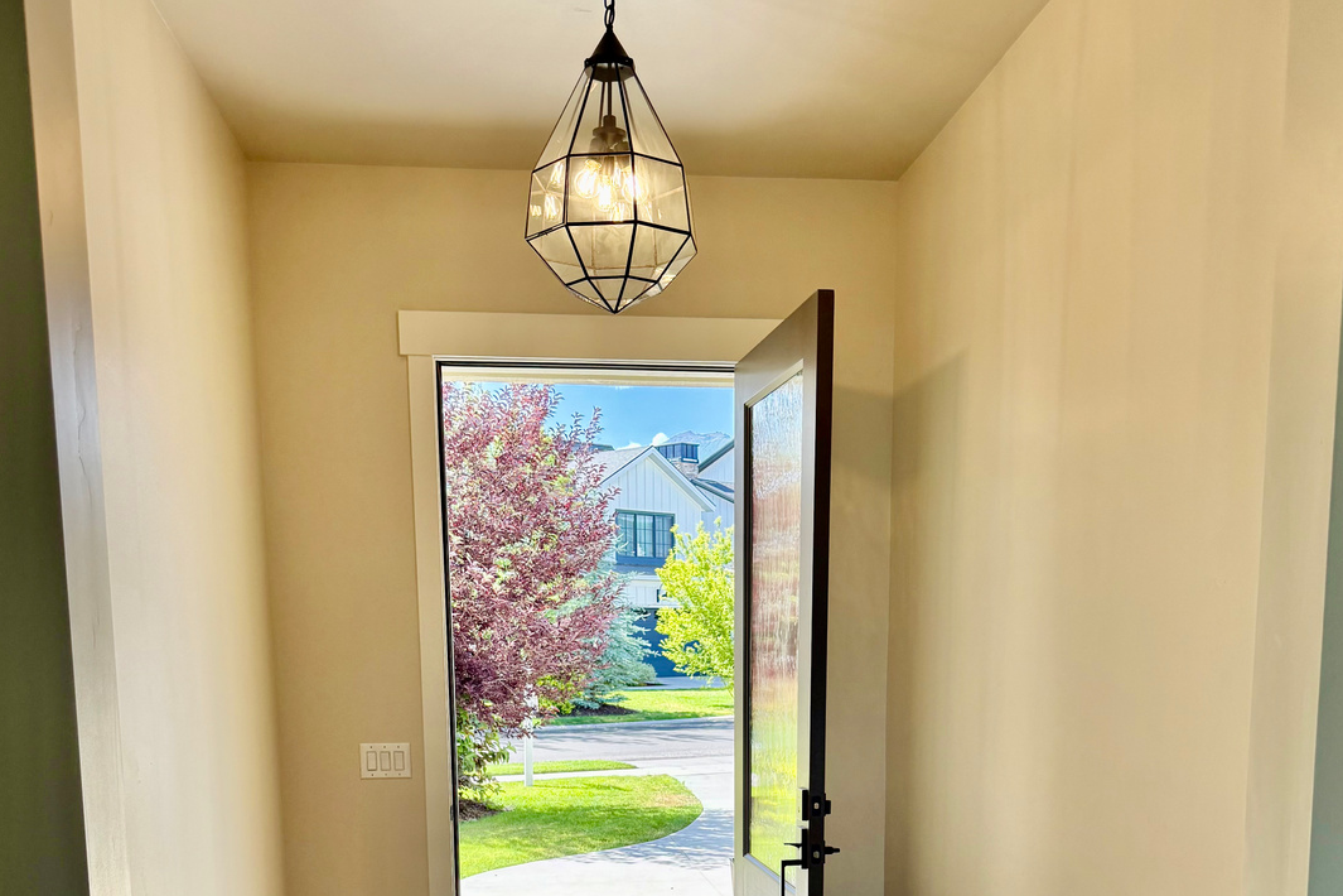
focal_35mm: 36
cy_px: 827
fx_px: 1343
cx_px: 701
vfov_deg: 34.6
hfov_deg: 53.1
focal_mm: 6.76
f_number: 1.78
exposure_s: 1/584
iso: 100
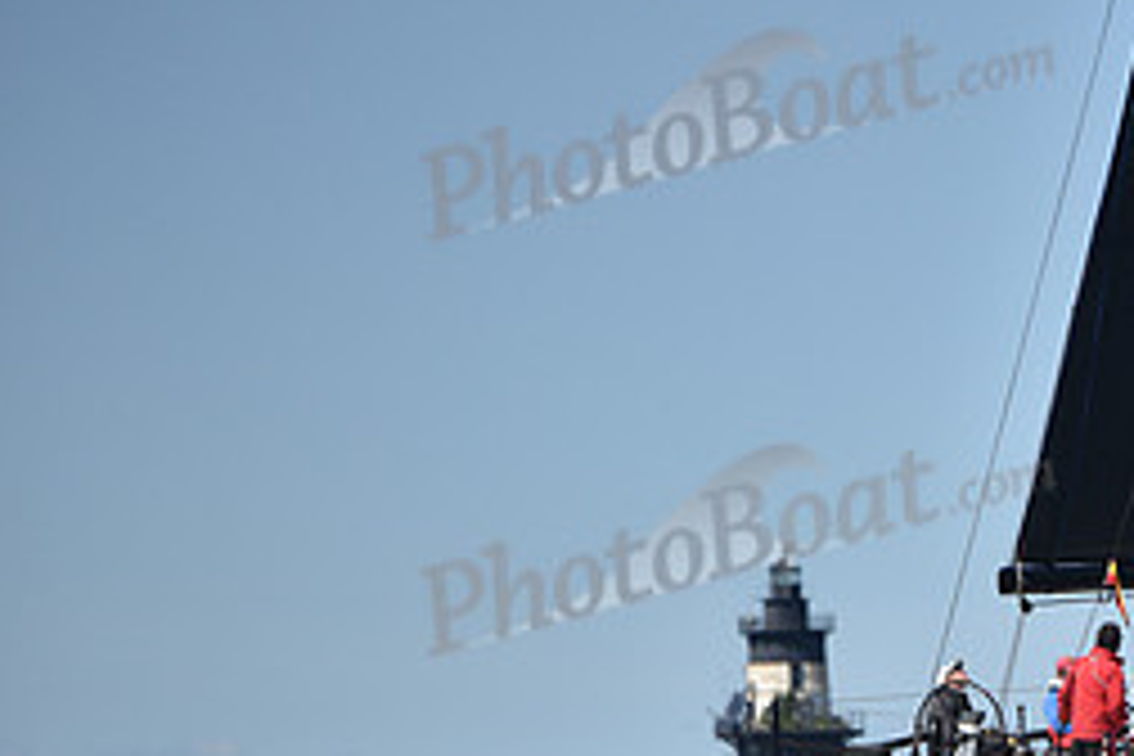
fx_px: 14489
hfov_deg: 4.5
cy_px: 709
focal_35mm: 460
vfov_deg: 3.0
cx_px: 1292
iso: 250
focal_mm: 200
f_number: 3.2
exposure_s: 1/8000
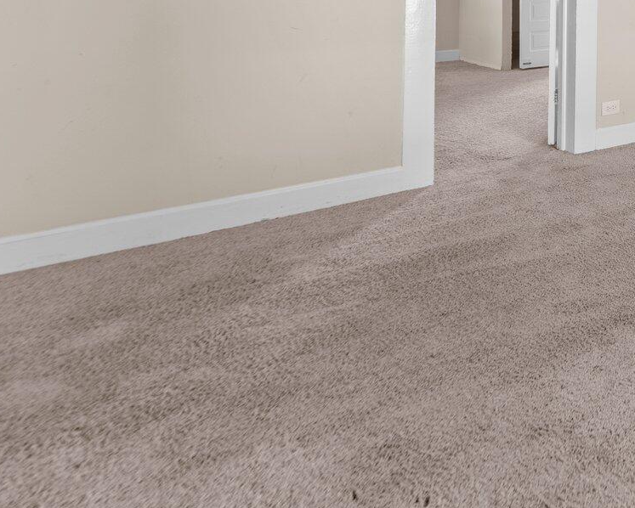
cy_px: -32
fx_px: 677
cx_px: 738
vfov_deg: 35.9
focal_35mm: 36
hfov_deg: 38.8
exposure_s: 1/1.25
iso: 320
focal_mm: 14
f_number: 8
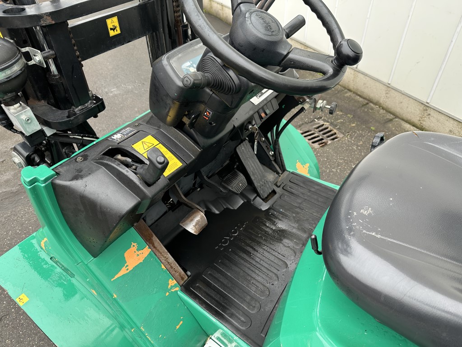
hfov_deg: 71.6
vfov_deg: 56.8
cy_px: 174
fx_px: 320
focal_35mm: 24
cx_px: 231
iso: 100
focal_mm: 6.86
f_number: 1.78
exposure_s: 1/121
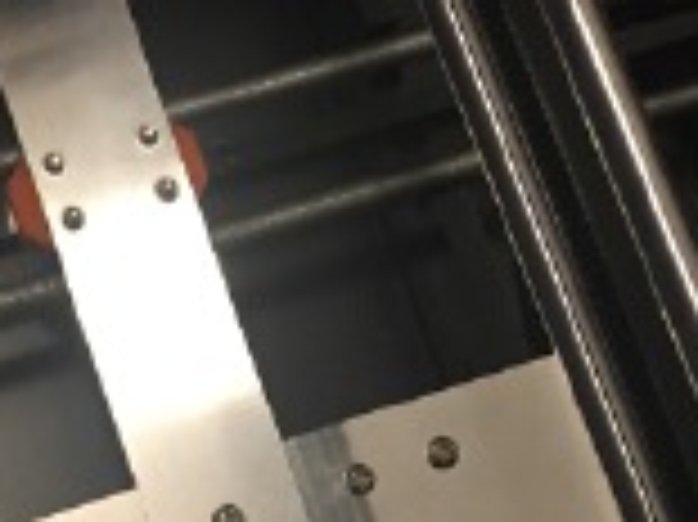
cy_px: 252
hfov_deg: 19.6
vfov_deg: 14.8
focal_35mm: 100
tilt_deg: -73.7
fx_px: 2015
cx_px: 245
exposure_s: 1/20
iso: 250
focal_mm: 4.15
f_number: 2.2
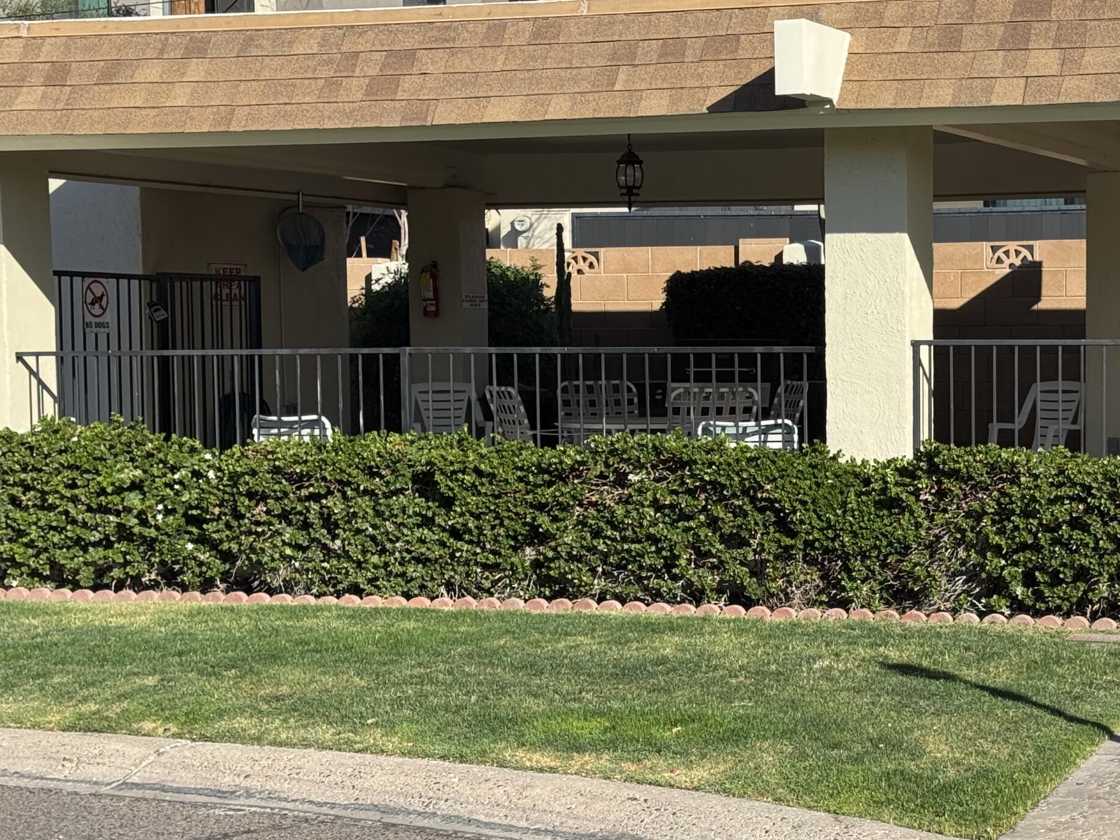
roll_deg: -0.2
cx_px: 849
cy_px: 494
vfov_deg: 18.9
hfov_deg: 24.7
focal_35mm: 78
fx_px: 2524
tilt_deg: -4.6
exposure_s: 1/2833
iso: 64
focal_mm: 6.76
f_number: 1.78
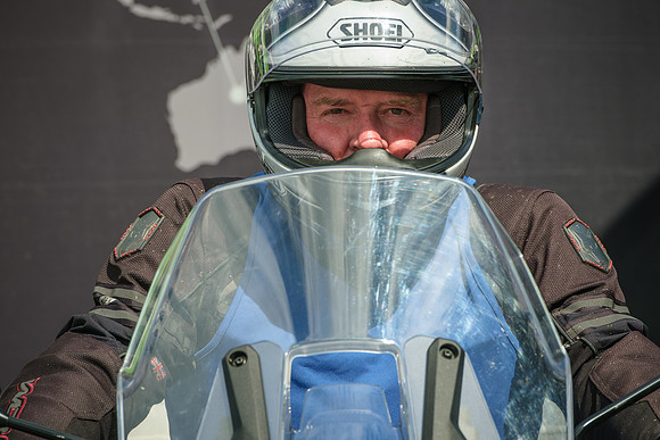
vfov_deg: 4.8
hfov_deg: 7.2
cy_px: 220
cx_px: 330
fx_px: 5222
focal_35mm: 285
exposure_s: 1/400
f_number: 8
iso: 250
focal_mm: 184.6
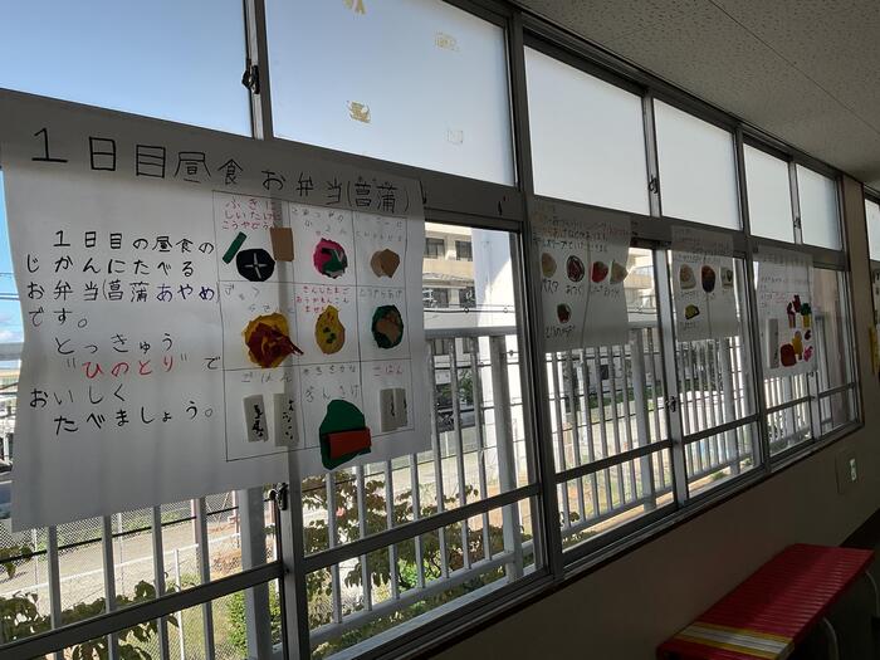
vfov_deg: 48.2
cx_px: 440
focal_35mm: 29
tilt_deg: -0.7
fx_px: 737
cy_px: 330
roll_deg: +4.8
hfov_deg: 61.7
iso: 16
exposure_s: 1/478
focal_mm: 3
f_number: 1.8
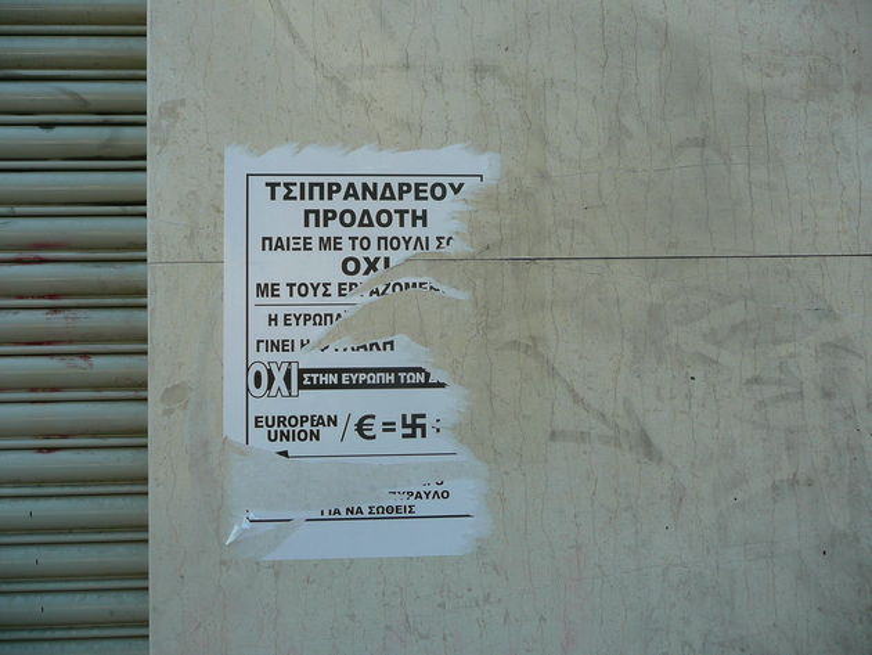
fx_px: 706
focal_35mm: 28
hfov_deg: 63.4
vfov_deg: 49.8
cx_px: 436
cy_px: 328
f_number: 3.3
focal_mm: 4.6
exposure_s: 1/320
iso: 100
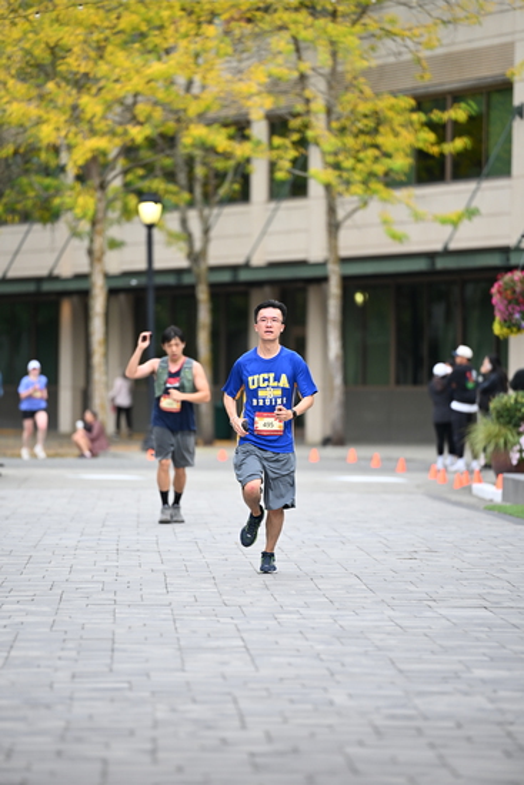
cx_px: 262
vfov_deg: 10.3
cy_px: 392
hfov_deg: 6.9
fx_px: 4364
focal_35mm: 200
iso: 640
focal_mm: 200
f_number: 2.8
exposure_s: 1/1250
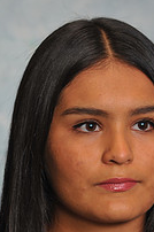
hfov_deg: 3.5
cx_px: 79
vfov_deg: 5.3
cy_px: 226
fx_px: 2498
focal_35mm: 388
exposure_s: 1/125
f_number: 7.1
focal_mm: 135
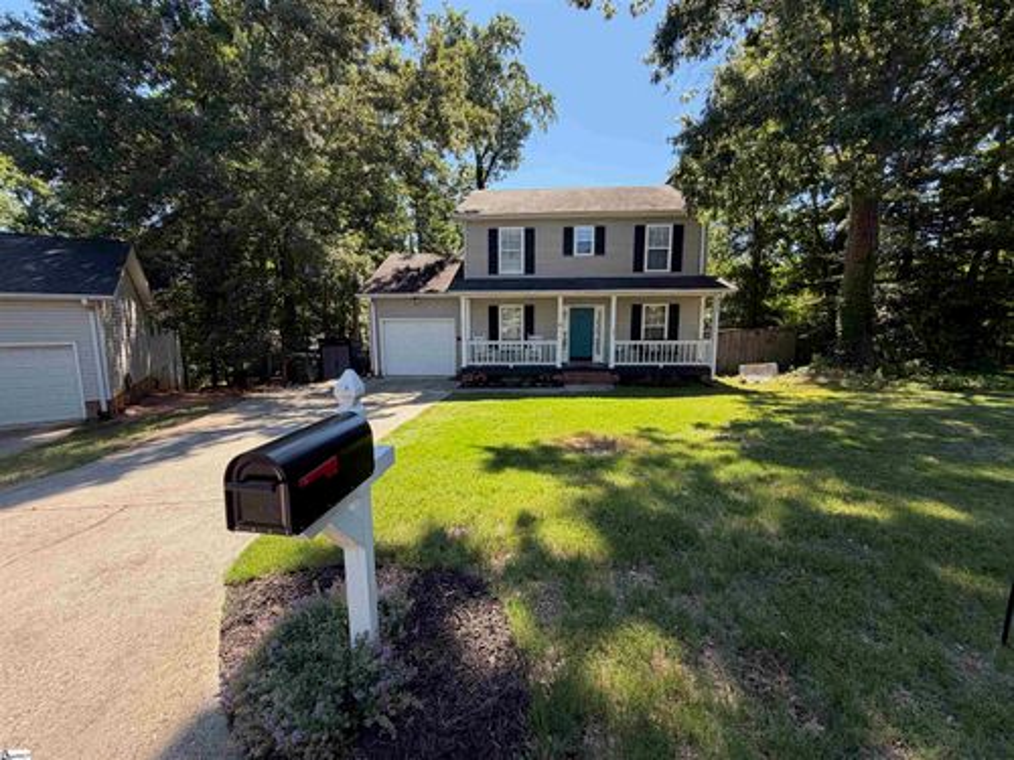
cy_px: 380
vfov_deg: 85.7
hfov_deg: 102.1
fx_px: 410
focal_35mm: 14
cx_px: 507
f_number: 2.2
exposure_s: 1/502
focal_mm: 2.22
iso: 64
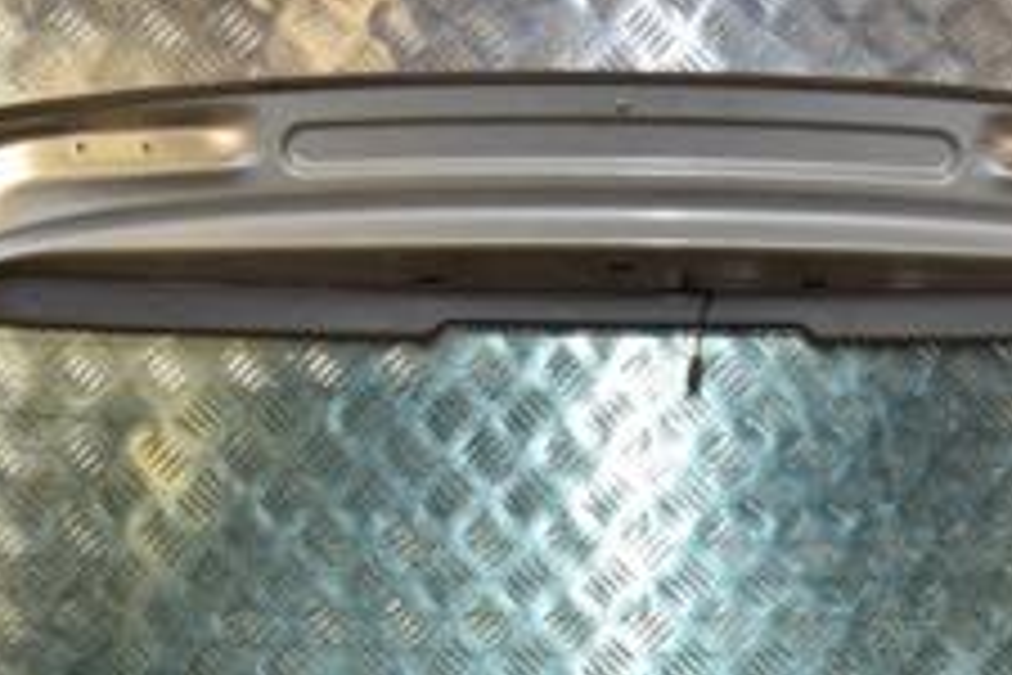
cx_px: 742
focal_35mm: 96
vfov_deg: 13.9
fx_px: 2698
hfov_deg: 21.1
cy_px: 792
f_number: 9
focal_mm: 24
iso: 800
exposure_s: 1/200
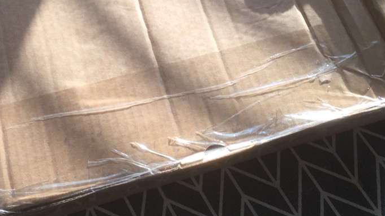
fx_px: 541
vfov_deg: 22.1
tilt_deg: -65.9
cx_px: 147
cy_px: 23
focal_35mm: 53
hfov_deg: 39.0
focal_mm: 3.3
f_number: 2.4
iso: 25
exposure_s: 1/100
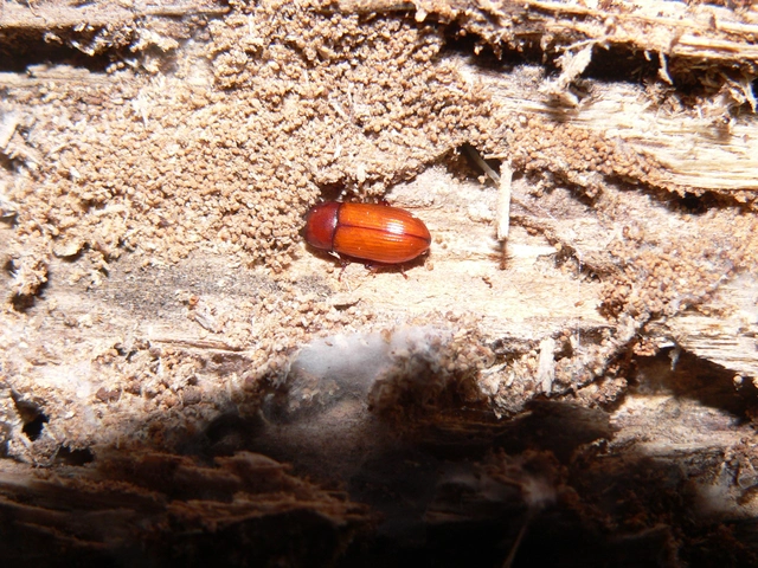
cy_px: 284
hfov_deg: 23.6
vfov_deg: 17.8
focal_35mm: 83
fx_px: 1817
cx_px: 379
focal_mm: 13.8
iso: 100
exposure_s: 1/60
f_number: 4
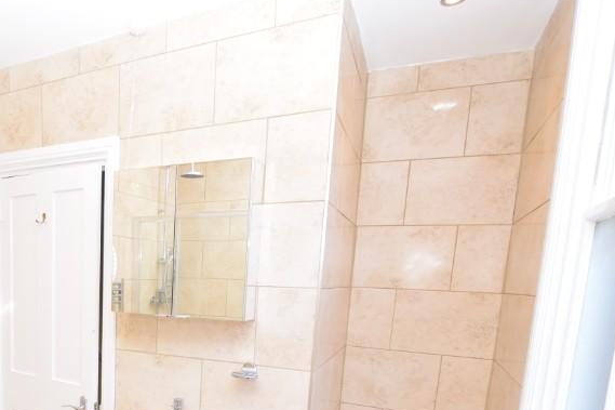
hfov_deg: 61.7
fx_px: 461
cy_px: 362
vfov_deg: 44.1
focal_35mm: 27
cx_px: 121
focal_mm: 10
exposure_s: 1/100
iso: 800
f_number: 5
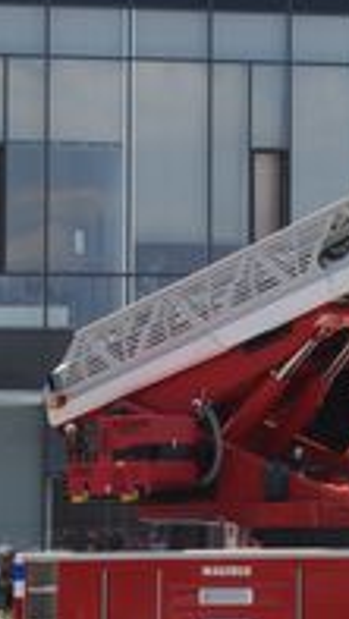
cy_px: 132
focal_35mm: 223
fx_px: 3666
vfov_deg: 9.6
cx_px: 792
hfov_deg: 5.3
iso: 200
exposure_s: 1/160
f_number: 13
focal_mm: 35
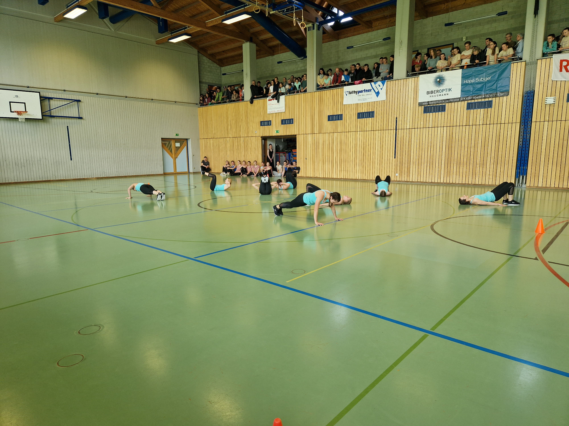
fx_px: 378
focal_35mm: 23
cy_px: 213
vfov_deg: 58.9
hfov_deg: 73.9
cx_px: 284
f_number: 1.8
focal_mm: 5.4
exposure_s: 1/100
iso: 64
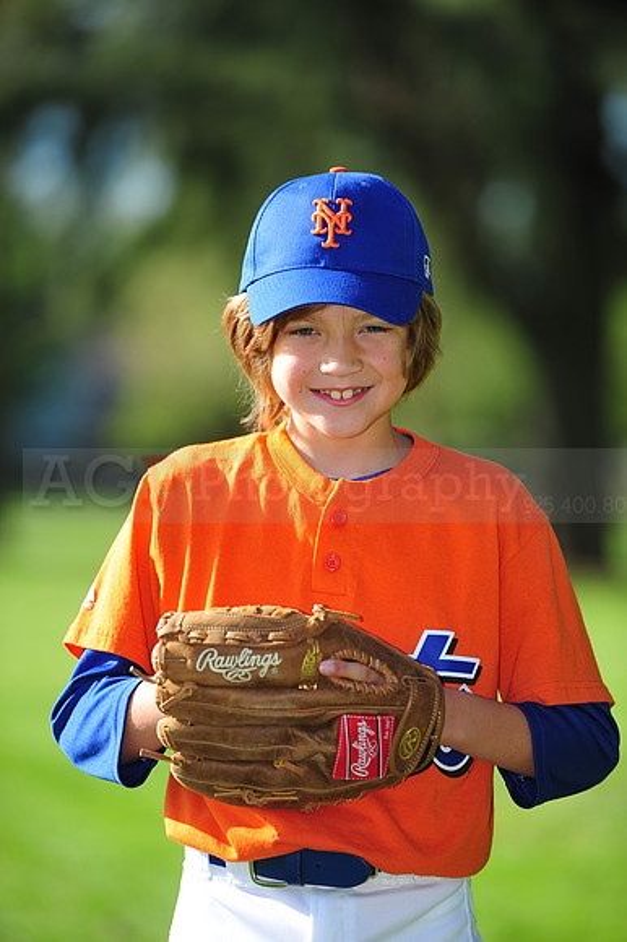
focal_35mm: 200
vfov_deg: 10.3
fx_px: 5231
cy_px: 471
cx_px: 314
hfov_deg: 6.9
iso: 200
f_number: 4
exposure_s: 1/800
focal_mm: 200
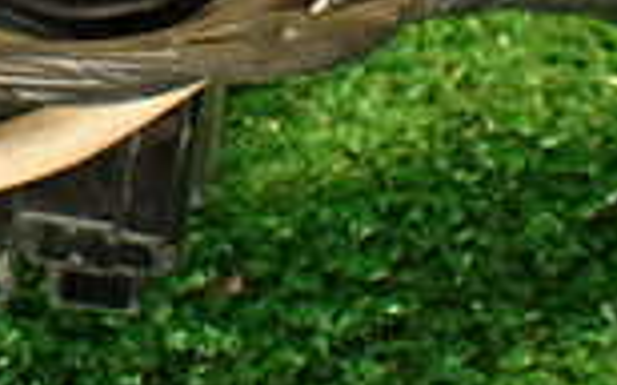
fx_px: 2084
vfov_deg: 10.1
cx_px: -196
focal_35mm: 124
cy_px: -265
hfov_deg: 15.9
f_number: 2.3
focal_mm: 5.4
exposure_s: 1/30
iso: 400
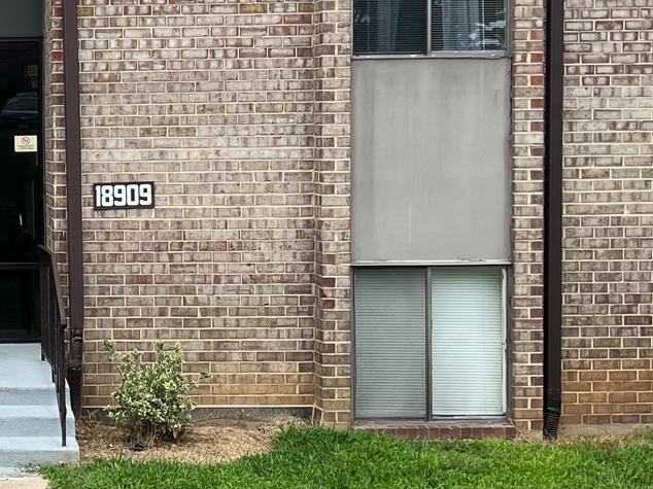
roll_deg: +1.1
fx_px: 1584
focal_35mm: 84
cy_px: 197
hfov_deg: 21.9
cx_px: -82
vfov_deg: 17.5
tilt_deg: -0.4
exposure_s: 1/1575
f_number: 1.5
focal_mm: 5.7
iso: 50
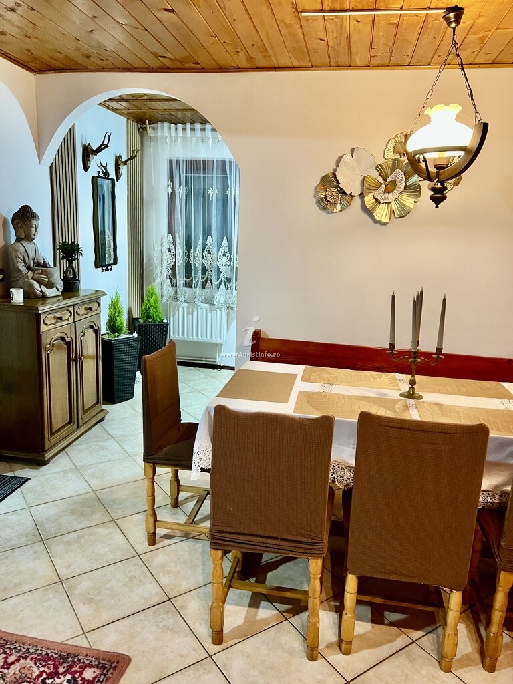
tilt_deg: -12.1
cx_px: 256
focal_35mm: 26
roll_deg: -2.8
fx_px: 514
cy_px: 342
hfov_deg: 53.1
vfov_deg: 67.3
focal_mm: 5.7
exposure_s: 1/50
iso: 320
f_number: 1.5
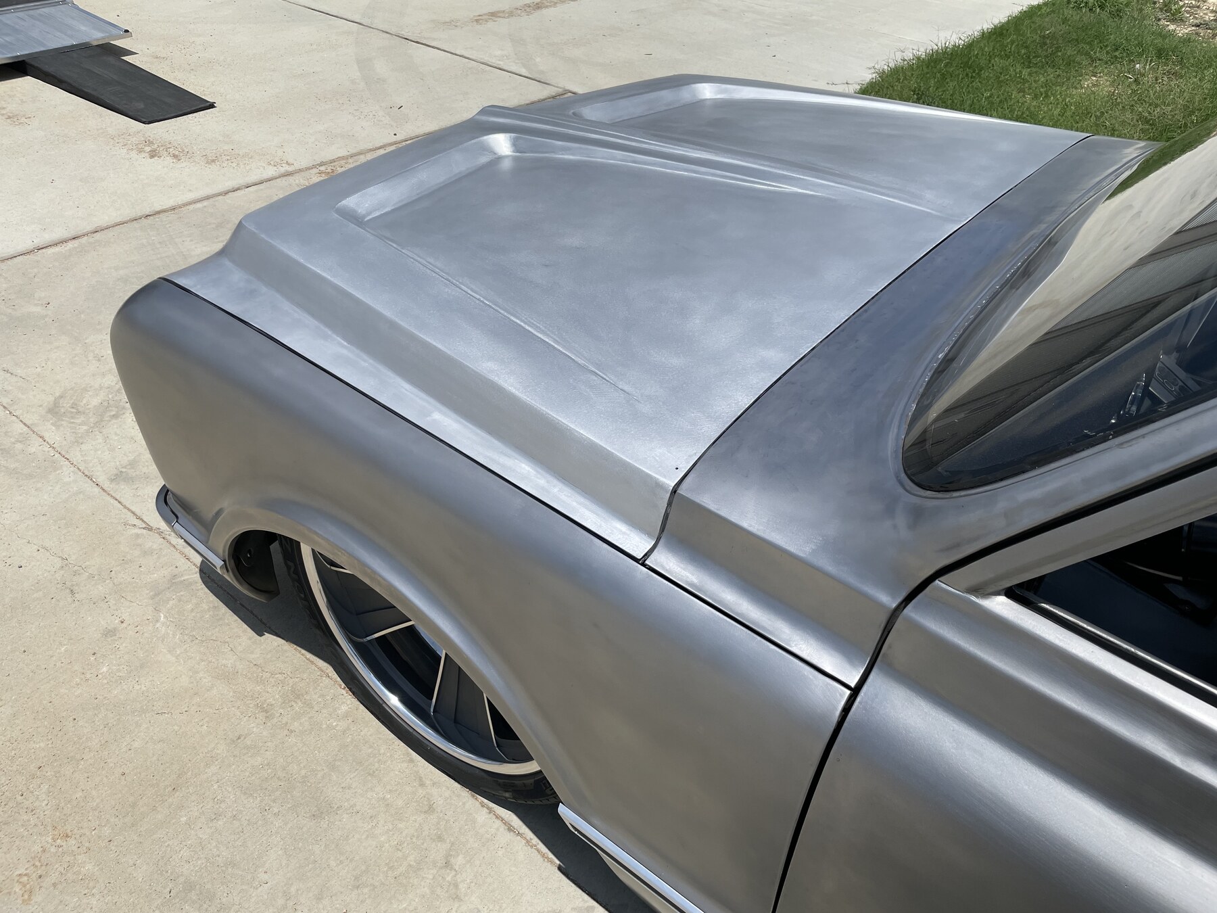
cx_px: 608
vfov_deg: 53.1
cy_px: 456
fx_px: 914
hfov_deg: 67.3
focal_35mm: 26
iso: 32
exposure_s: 1/6897
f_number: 1.6
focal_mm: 4.2
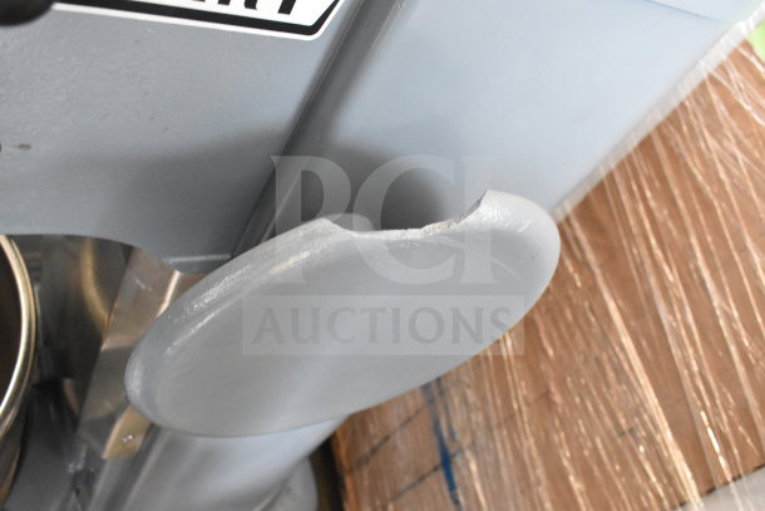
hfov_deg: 59.5
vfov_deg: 41.7
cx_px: 382
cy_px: 256
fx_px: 669
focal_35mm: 32
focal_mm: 21
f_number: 5.6
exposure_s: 1/125
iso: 6400
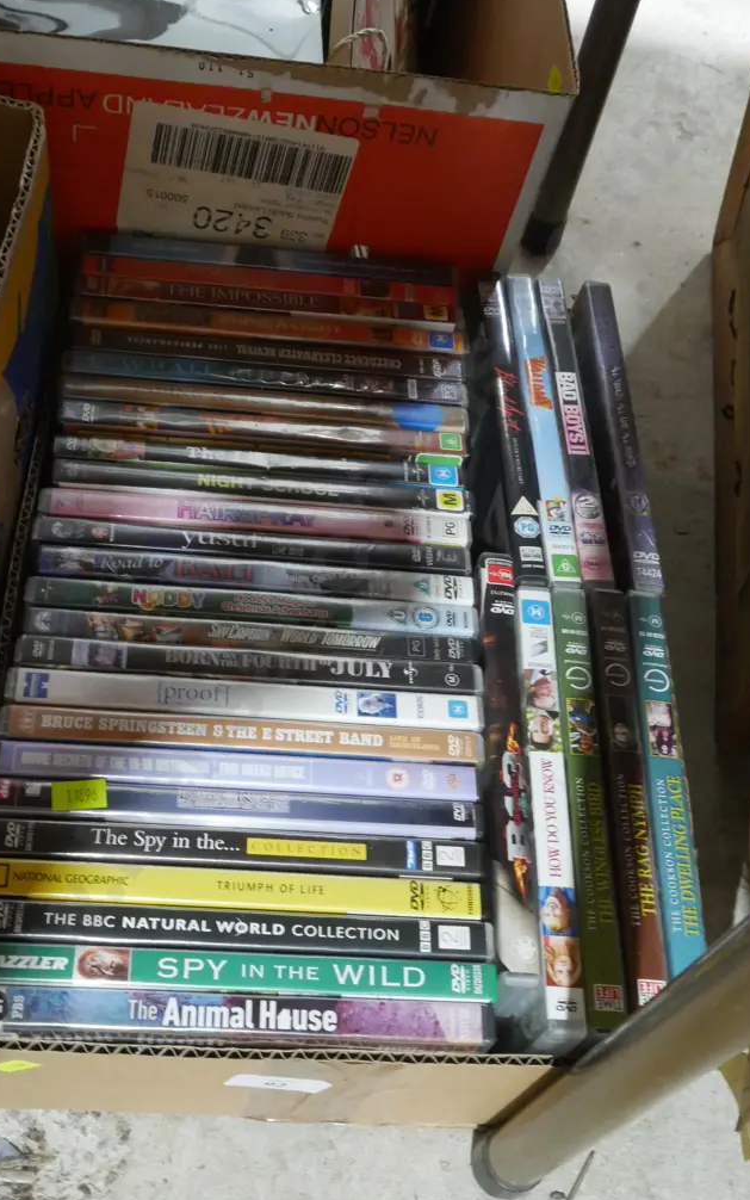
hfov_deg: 31.2
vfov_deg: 48.2
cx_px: 309
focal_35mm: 41
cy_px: 602
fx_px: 1340
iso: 3200
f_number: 11
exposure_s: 1/25
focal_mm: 19
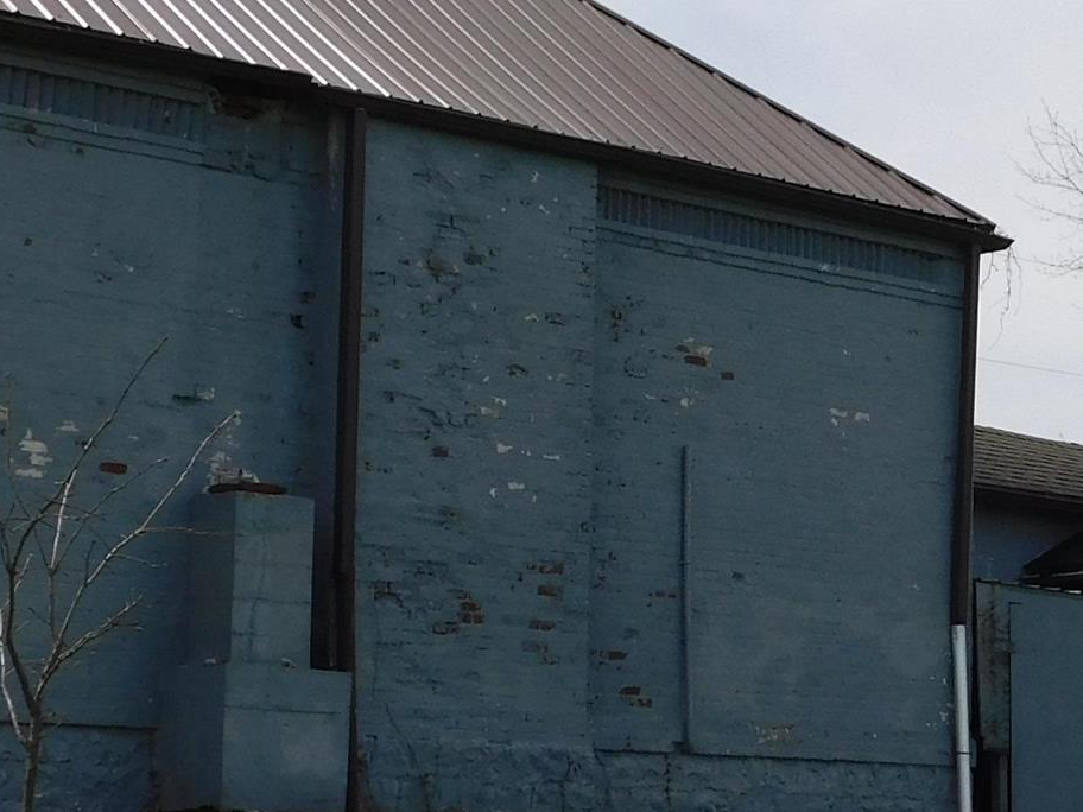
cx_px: 689
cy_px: 456
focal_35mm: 101
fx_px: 3160
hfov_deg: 19.4
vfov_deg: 14.6
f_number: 6.4
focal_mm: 5.3
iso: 125
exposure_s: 1/640
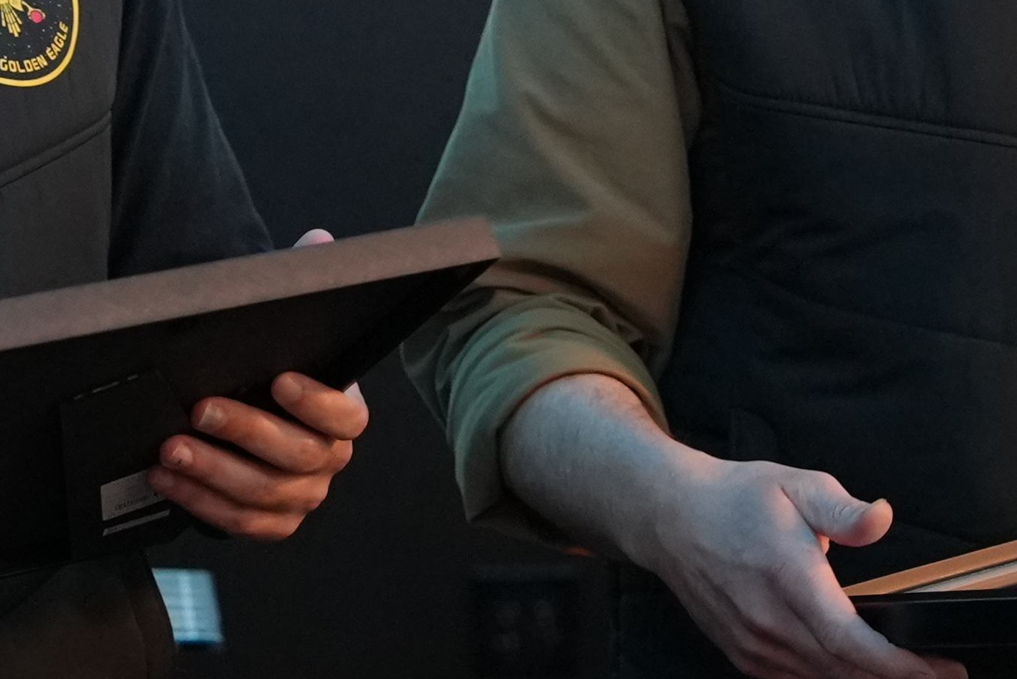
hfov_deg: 11.2
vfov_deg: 7.4
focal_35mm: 184
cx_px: 467
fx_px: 5200
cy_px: -167
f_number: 4
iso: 8000
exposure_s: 1/160
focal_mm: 59
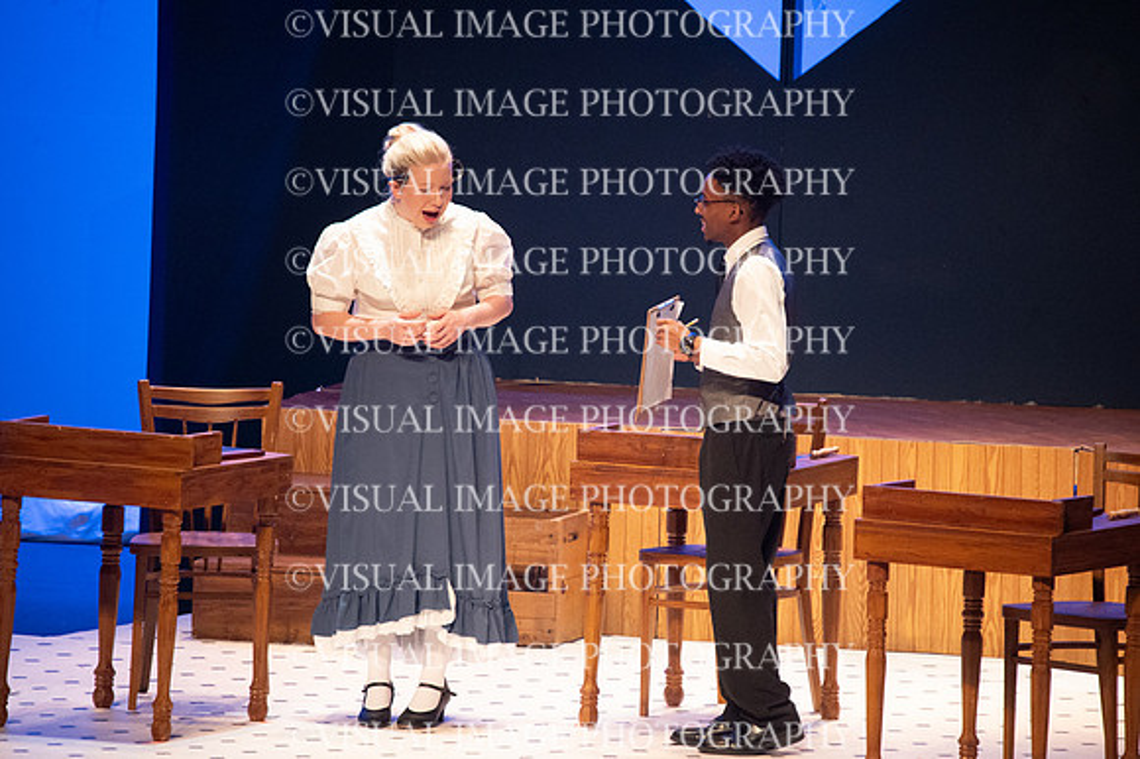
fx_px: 13292
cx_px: 570
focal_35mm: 420
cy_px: 380
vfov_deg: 3.3
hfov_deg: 4.9
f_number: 6.3
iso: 10000
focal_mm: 420
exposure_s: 1/160
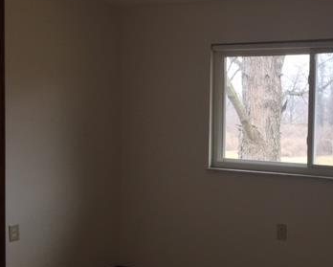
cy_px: 139
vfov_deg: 29.2
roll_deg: -1.3
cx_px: 296
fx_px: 513
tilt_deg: -2.8
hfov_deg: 34.1
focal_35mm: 52
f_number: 2.2
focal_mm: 4.15
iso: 25
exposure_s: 1/120
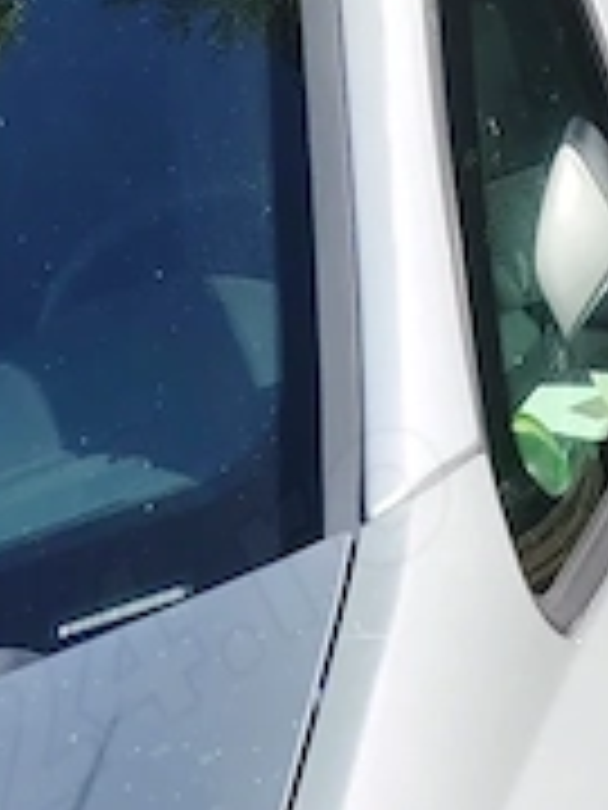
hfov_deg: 8.3
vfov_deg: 10.9
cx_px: 491
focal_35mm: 178
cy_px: 1030
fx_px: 4169
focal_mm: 5.25
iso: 178
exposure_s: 1/900
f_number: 1.75
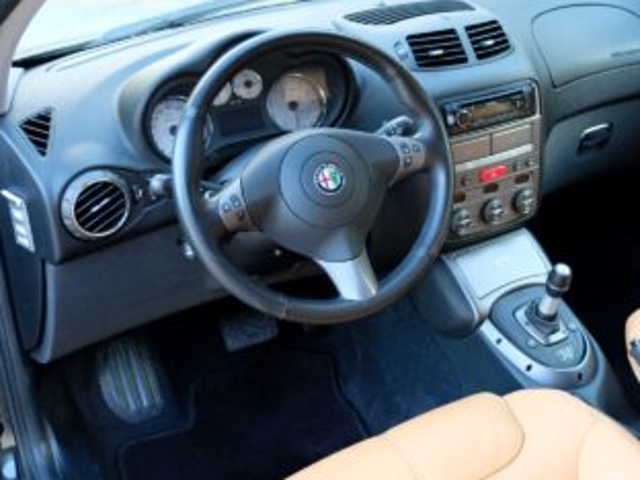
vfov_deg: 33.5
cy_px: 195
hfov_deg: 43.0
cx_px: 445
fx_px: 795
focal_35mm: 43
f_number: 2.8
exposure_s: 1/60
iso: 1250
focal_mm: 20.6
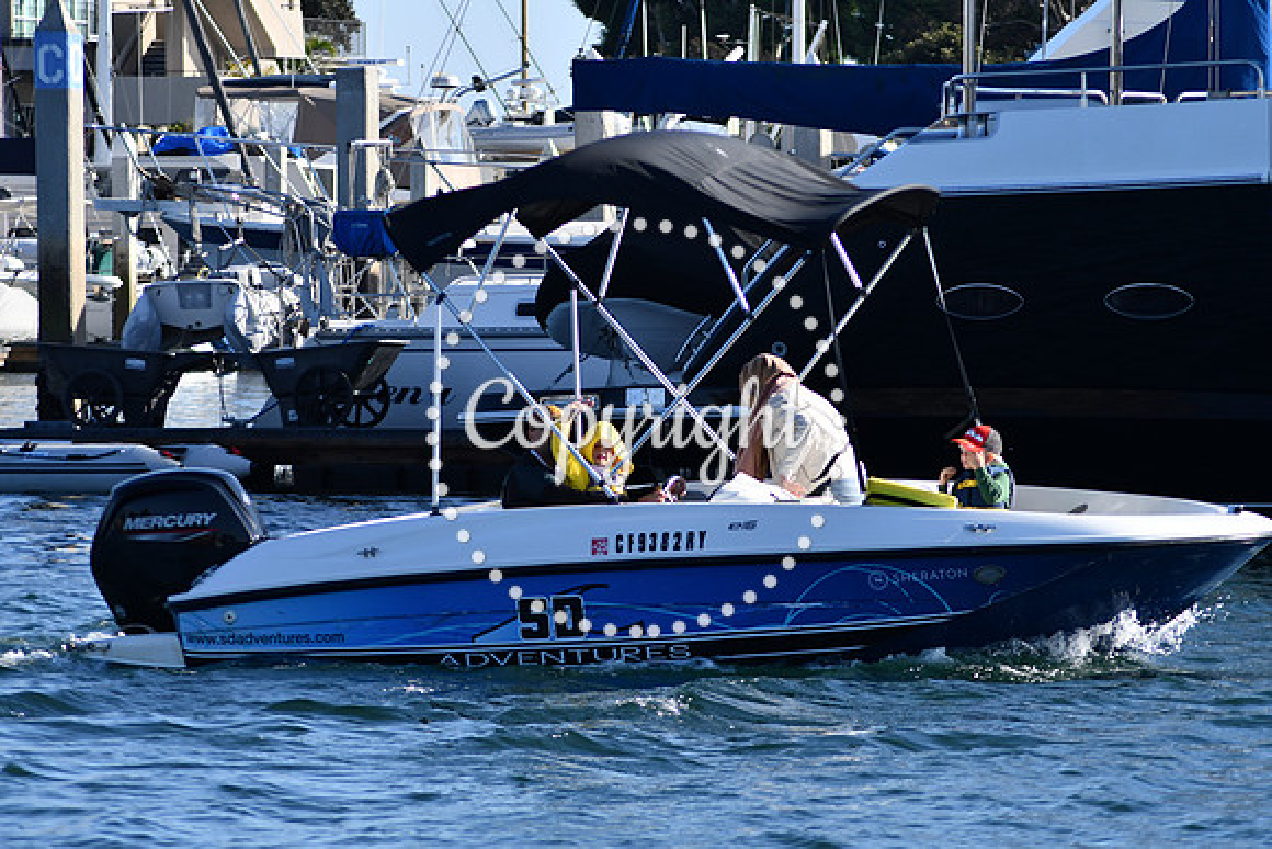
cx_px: 636
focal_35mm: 255
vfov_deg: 5.4
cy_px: 424
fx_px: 9012
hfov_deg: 8.1
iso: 200
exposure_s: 1/1000
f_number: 5.6
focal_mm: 170
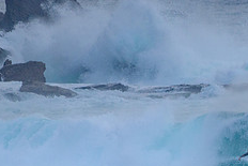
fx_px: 10553
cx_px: 263
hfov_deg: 1.3
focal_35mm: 1531
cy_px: 166
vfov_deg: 0.9
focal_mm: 500
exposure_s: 1/2000
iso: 640
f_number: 5.6
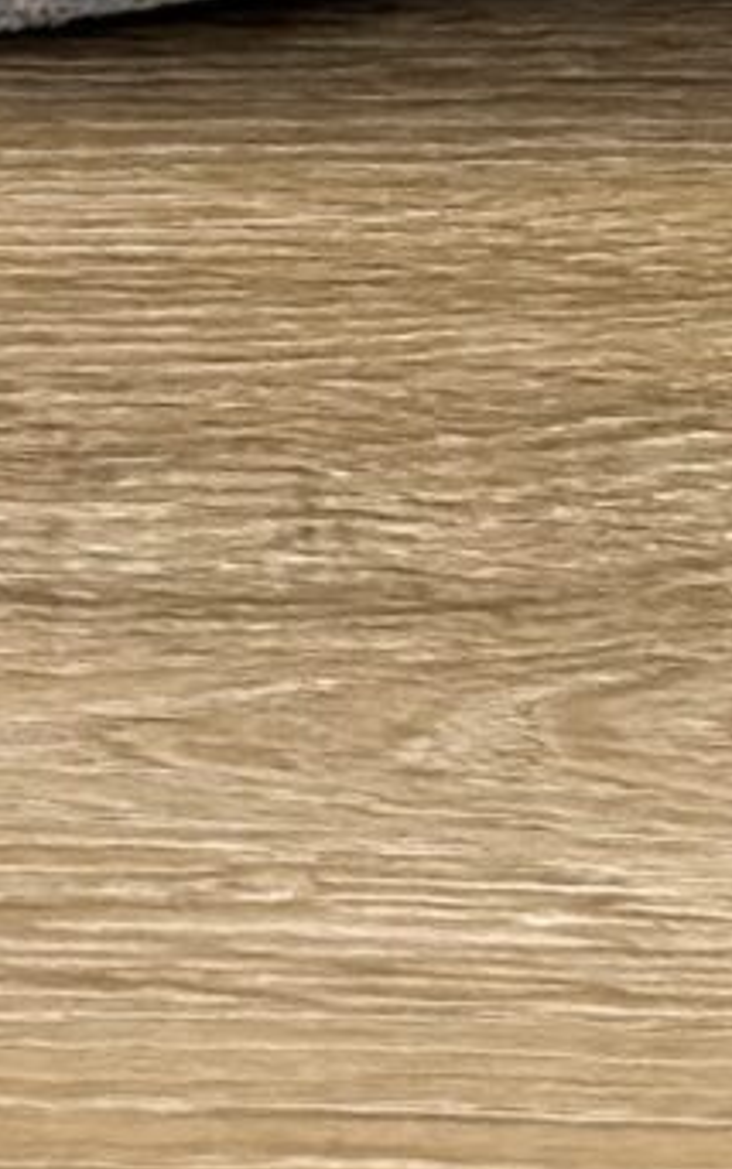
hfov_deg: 3.4
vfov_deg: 5.1
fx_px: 12151
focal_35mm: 381
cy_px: -2752
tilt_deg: -15.7
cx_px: 1666
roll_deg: +2.6
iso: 80
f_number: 1.78
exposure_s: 1/222
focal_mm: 6.86
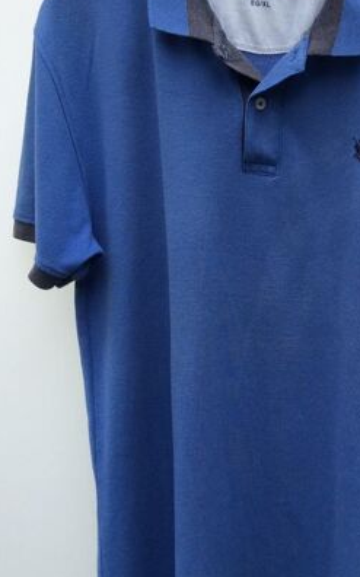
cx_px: 275
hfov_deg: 23.3
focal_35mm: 55
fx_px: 865
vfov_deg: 36.9
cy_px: 282
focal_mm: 3.3
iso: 32
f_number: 2.4
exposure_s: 1/349
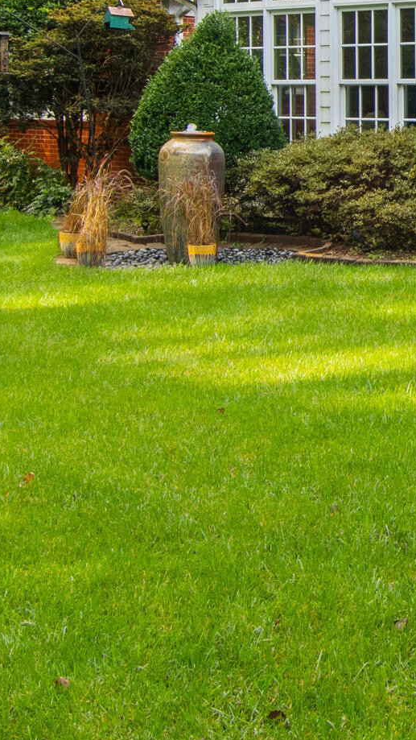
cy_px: 107
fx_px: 1308
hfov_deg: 16.8
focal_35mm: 67
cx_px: 572
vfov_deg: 30.5
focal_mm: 13
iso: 400
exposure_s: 1/100
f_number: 9
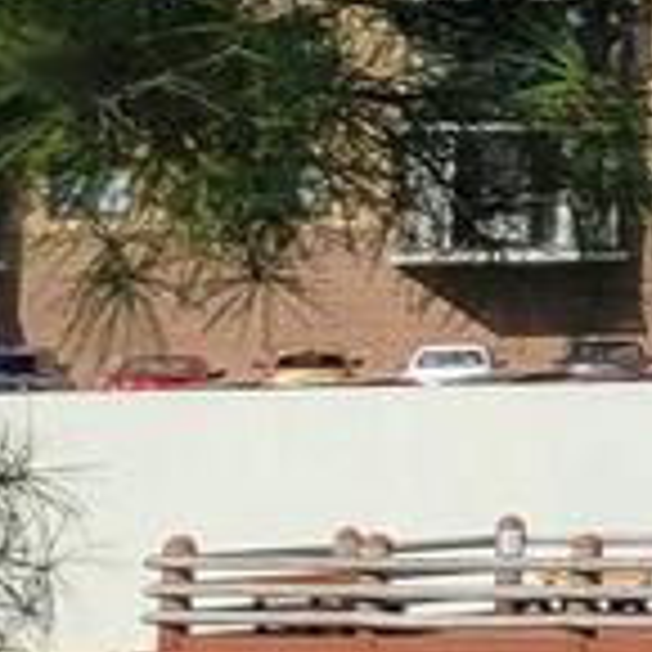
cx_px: 2581
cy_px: -369
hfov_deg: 6.3
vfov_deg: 7.5
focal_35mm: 228
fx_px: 4859
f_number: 1.8
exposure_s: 1/3177
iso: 40
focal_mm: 5.4
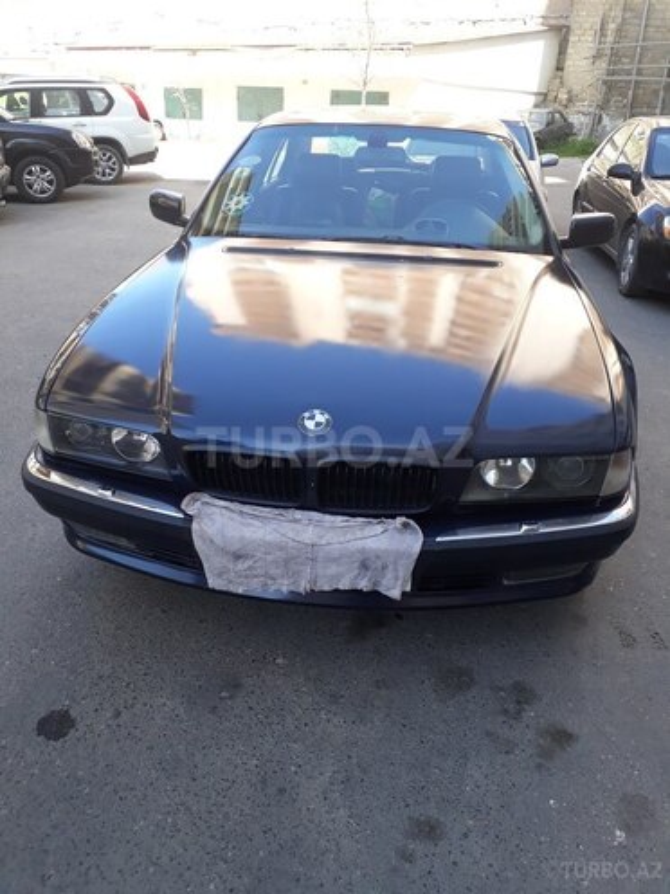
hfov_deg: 51.4
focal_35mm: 27
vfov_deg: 65.3
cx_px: 335
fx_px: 697
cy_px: 447
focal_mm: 3.6
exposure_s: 1/184
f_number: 1.9
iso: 40
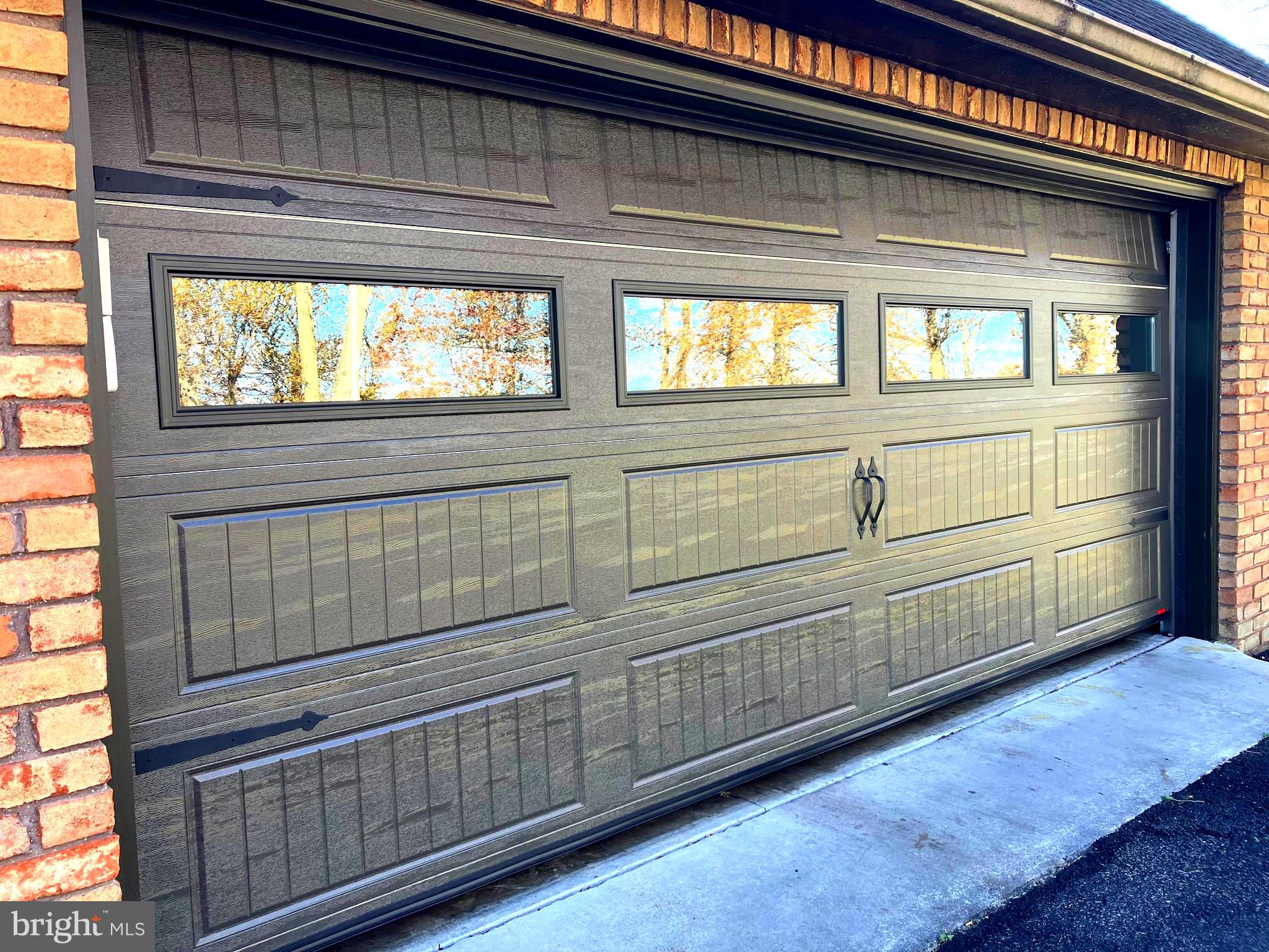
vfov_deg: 49.7
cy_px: 476
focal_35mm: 28
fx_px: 1026
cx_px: 634
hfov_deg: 63.4
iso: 40
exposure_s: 1/121
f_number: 1.8
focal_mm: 3.99
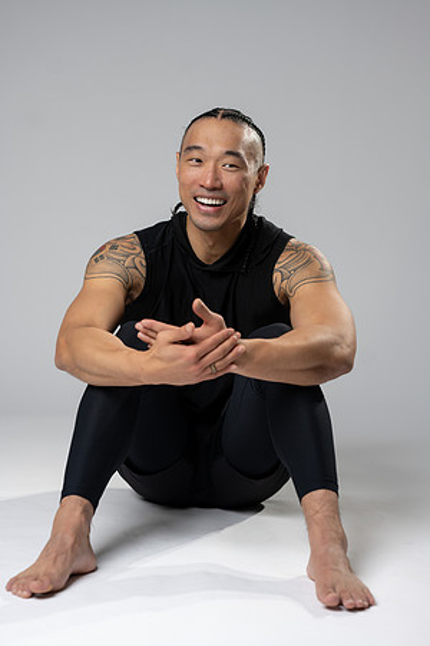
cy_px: 323
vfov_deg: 23.9
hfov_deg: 16.1
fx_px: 1523
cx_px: 215
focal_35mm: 85
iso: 200
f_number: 3.2
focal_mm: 85
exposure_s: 1/160
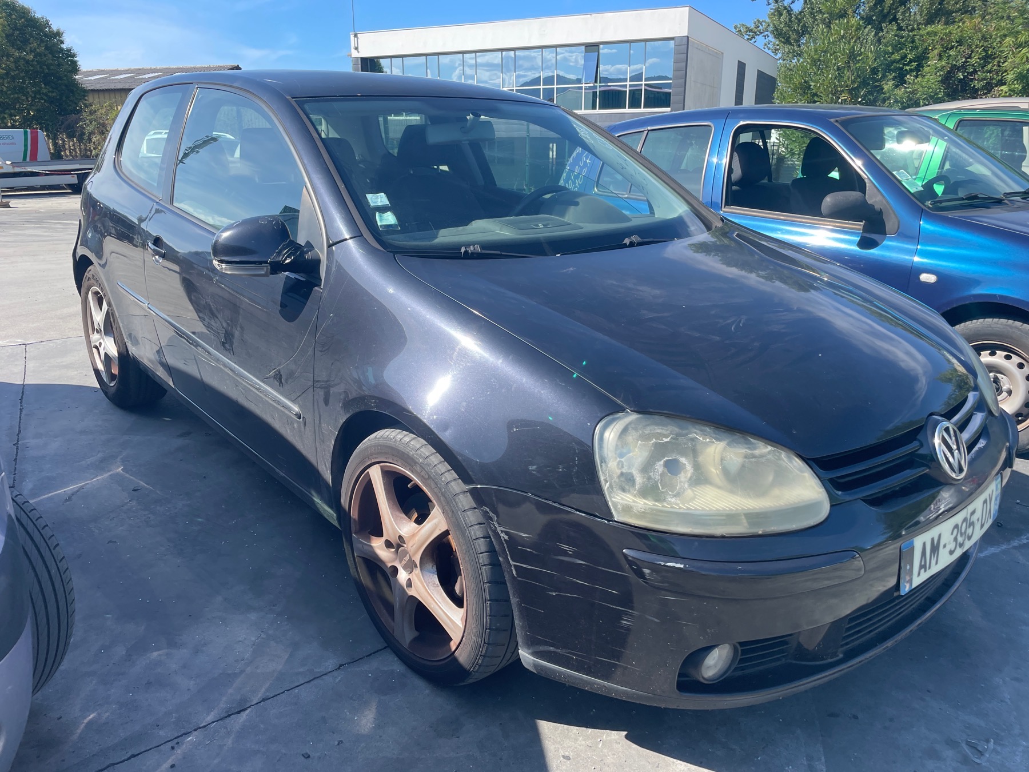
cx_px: 514
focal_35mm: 26
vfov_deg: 53.1
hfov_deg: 67.3
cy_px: 386
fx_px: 773
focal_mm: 4.2
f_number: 1.6
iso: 32
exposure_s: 1/963
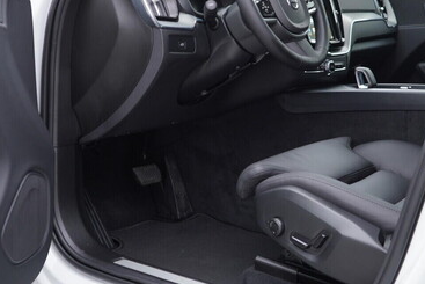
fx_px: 638
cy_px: 118
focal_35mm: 54
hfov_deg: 36.8
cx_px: 237
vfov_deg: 25.0
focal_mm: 24
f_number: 2.8
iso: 125
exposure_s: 1/40
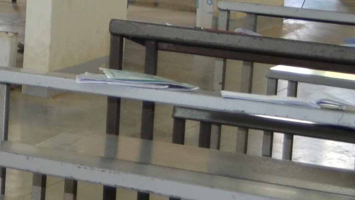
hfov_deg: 11.1
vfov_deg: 7.0
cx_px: -417
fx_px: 1609
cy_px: -105
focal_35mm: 171
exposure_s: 1/60
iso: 400
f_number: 4
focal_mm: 22
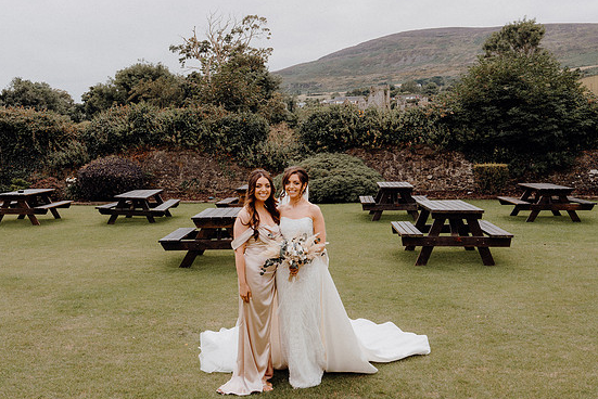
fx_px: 665
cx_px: 285
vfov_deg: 33.4
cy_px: 198
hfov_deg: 48.4
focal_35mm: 40
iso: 125
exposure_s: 1/160
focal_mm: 38
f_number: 6.3
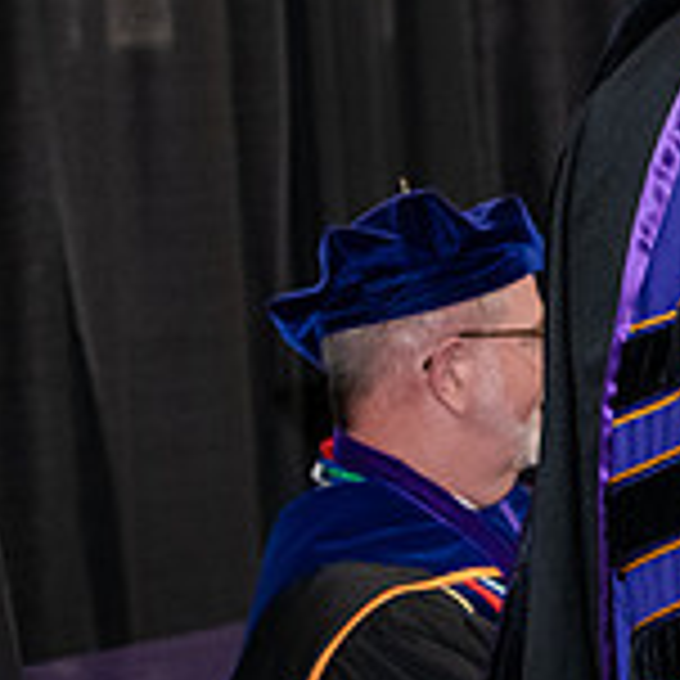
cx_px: 1081
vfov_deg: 7.6
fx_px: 5089
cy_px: 205
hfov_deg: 7.5
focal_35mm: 229
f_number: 5
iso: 2500
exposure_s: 1/200
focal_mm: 70
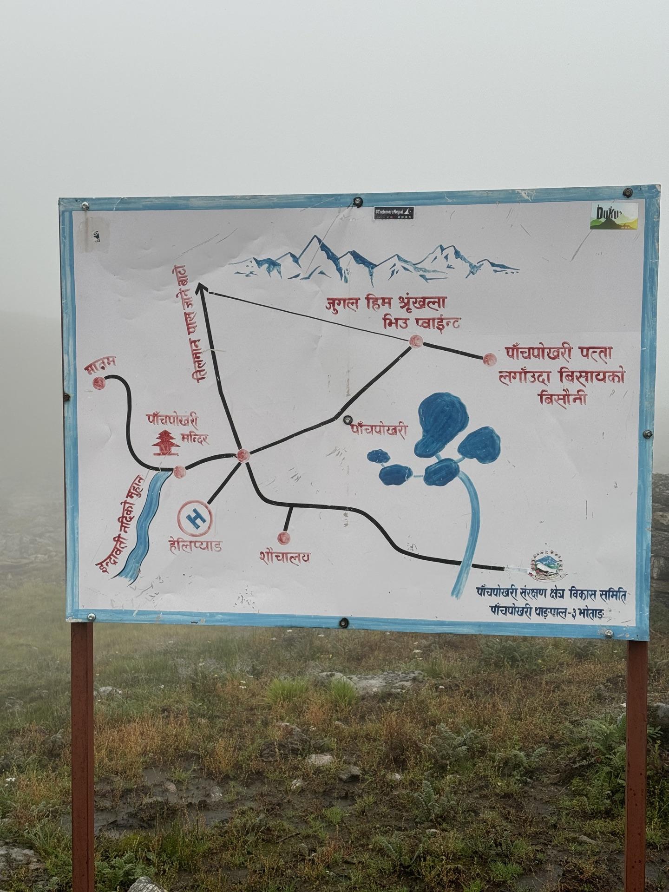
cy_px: 446
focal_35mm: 48
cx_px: 334
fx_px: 1237
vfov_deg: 39.7
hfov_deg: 30.3
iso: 50
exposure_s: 1/132
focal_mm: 6.76
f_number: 1.78
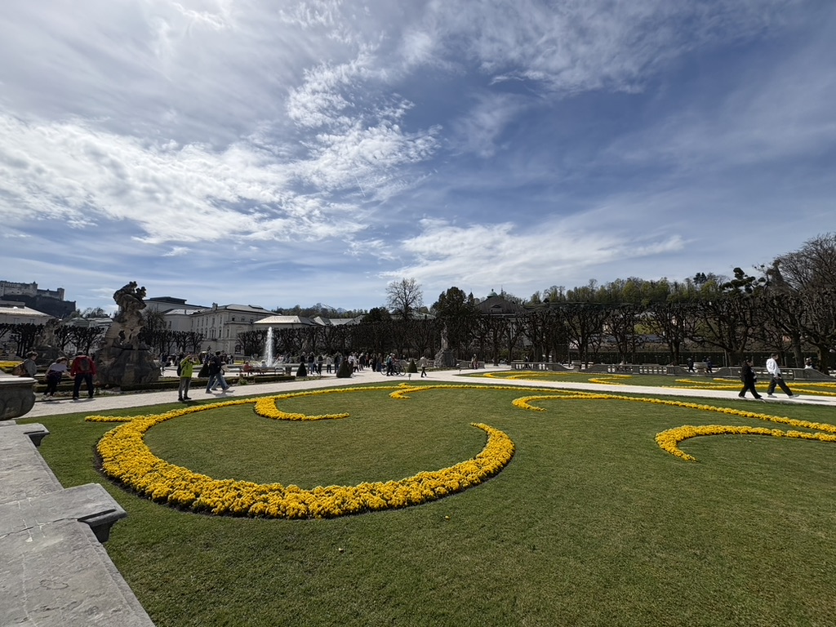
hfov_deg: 102.1
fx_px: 338
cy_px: 314
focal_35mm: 14
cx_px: 418
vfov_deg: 85.7
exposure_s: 1/5263
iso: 50
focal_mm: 2.22
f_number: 2.2
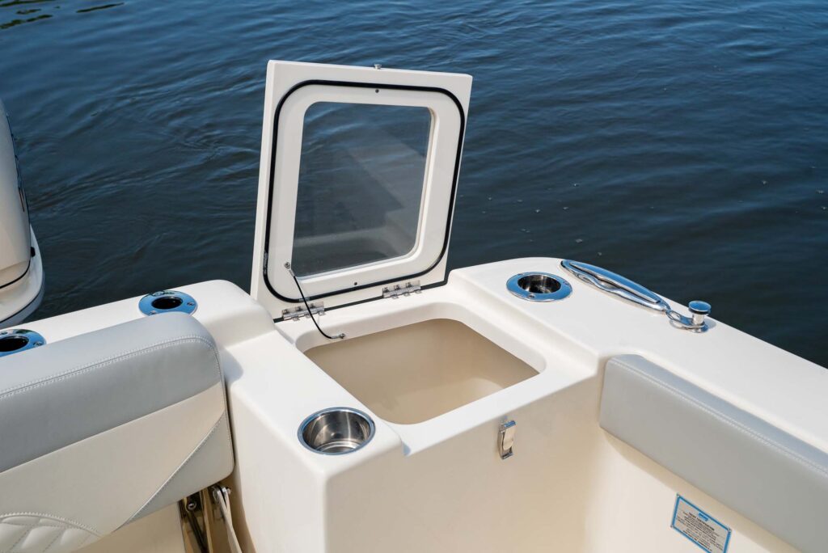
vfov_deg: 33.4
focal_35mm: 40
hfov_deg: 48.4
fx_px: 920
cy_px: 276
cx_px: 414
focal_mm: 40
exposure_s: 1/1600
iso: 500
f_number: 8
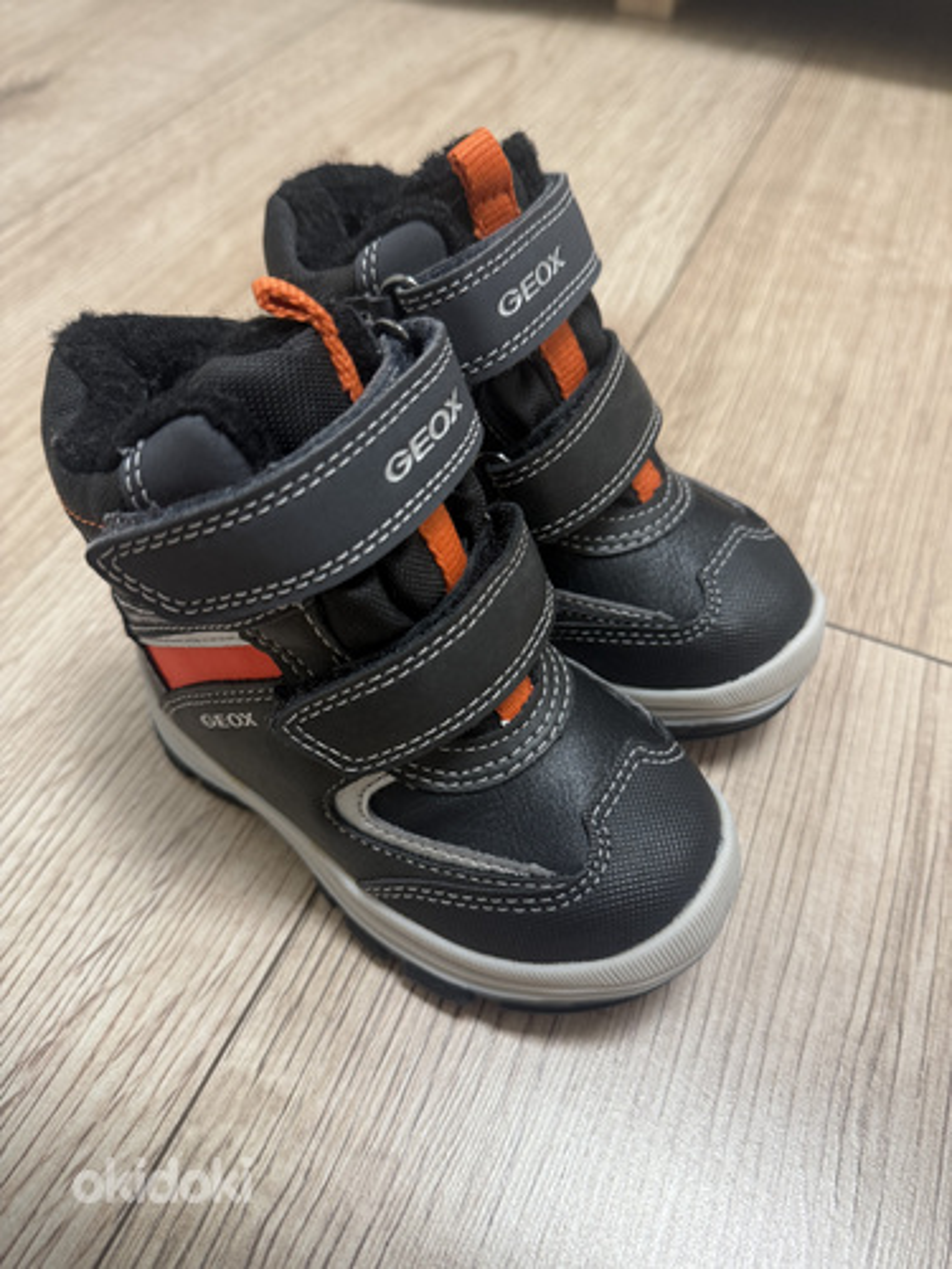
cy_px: 634
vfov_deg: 71.6
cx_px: 476
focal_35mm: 24
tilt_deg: -51.1
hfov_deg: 56.8
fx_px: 880
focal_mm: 6.76
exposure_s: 1/50
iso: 160
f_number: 1.78
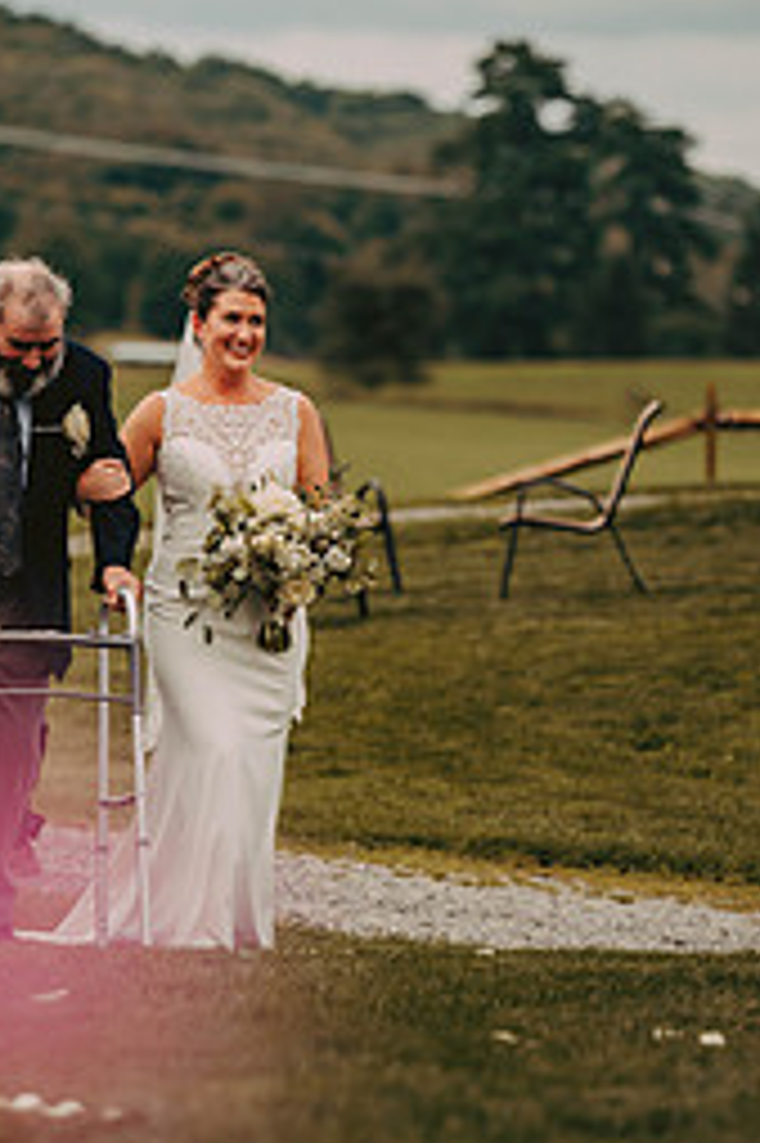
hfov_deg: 5.2
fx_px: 8434
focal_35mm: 266
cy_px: 567
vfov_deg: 7.7
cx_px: 292
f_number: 2.8
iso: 200
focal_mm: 150
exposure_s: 1/2000
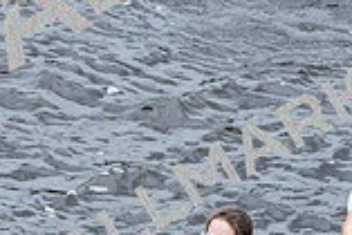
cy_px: 400
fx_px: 9630
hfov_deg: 2.1
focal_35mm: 984
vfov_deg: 1.4
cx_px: 123
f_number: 5.6
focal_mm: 266
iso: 2000
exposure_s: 1/1250
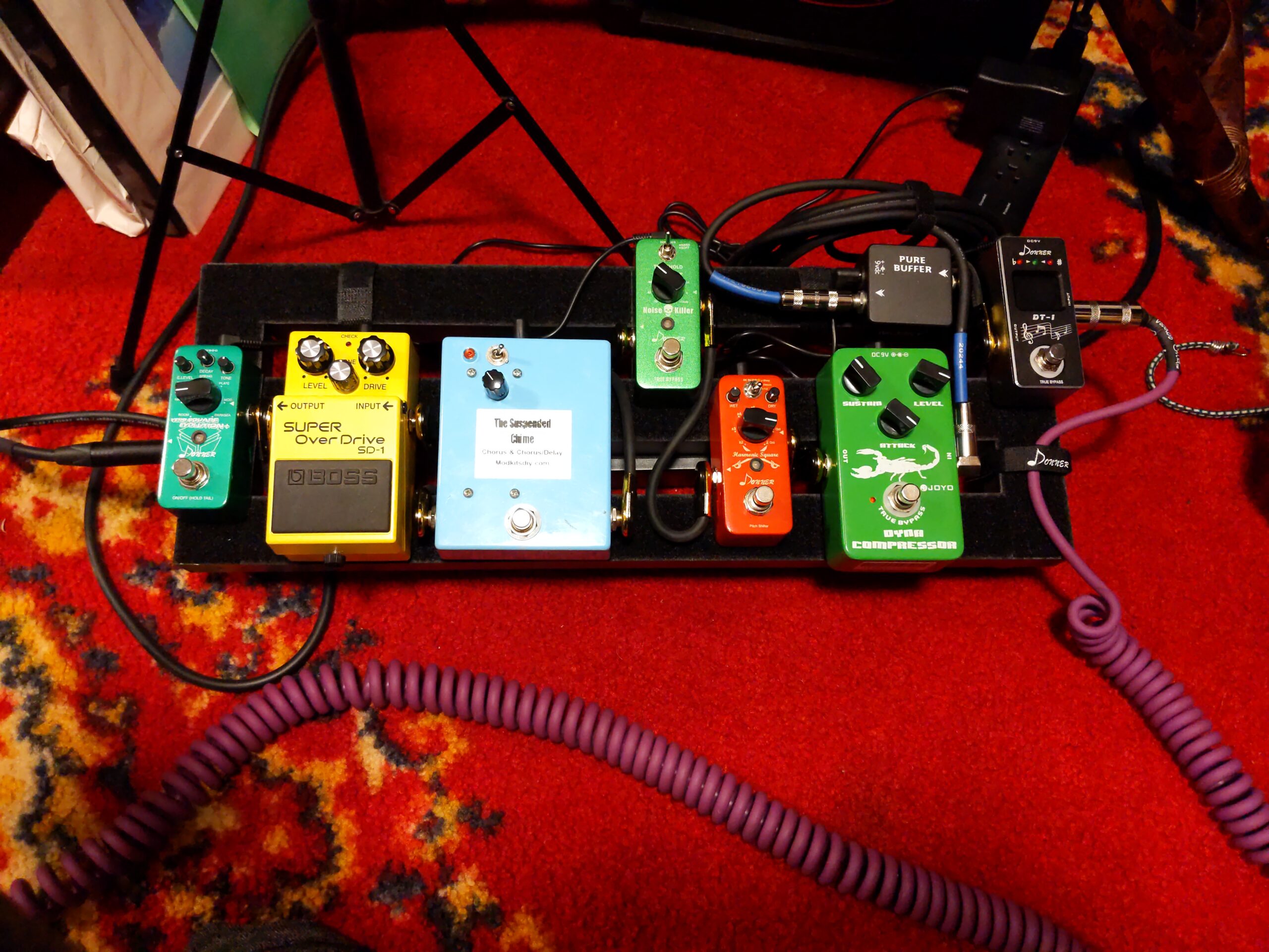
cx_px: 634
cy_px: 476
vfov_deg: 53.1
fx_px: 953
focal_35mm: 26
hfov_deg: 67.3
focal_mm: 4.44
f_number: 1.8
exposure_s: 1/30
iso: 781
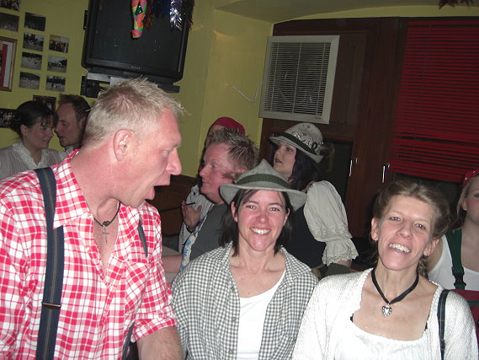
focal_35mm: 38
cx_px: 240
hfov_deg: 49.0
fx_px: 526
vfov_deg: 37.7
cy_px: 180
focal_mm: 7.9
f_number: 2.8
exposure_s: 1/60
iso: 200
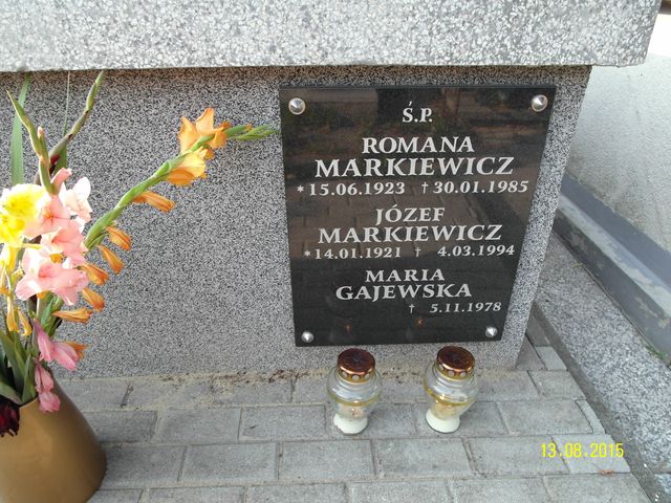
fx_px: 582
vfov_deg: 46.8
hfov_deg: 60.0
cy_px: 252
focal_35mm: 30
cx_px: 336
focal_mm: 6.5
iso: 80
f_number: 3.4
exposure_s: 1/90
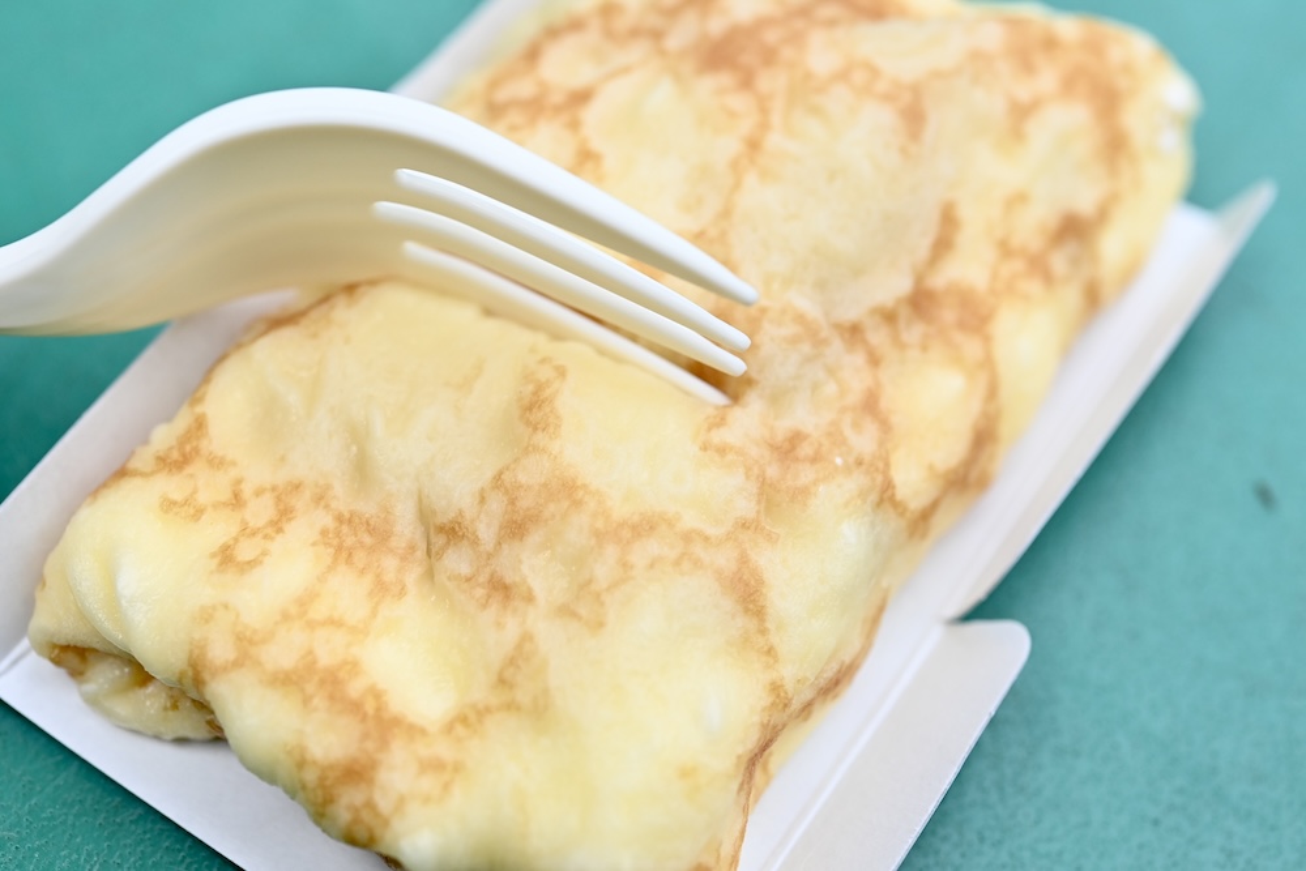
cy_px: 436
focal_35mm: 60
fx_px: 2177
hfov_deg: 33.4
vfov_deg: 22.6
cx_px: 653
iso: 1250
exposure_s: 1/1600
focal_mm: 60
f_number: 6.3
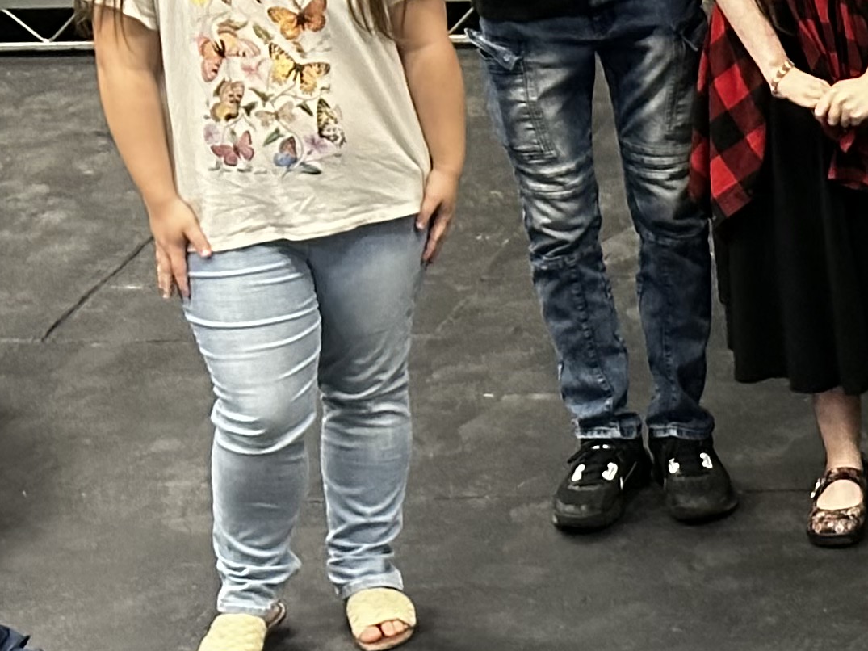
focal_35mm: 180
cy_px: 303
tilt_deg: -19.1
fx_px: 4513
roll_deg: +1.8
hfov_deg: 10.3
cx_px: 1608
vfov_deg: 8.2
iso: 640
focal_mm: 6.86
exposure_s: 1/30
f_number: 1.78
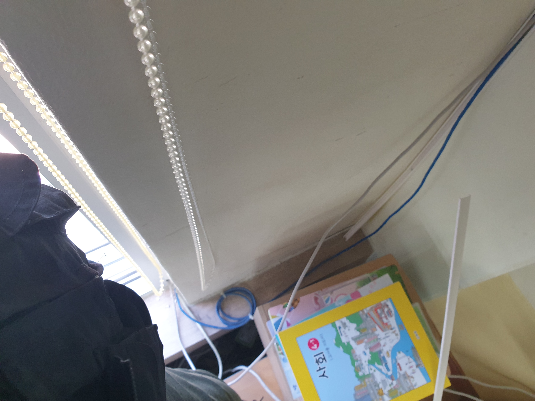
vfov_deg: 53.1
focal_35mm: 26
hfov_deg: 67.3
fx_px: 402
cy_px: 200
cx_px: 268
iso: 125
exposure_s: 1/60
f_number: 2.4
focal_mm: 4.3
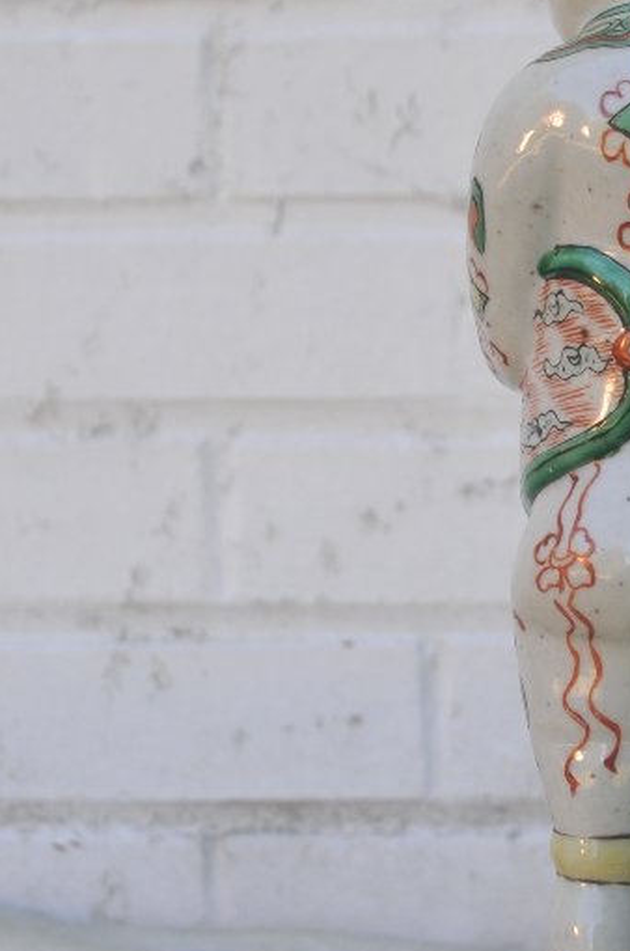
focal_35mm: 74
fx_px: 1955
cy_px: 457
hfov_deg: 17.6
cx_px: 709
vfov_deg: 27.3
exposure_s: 1/160
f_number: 6.3
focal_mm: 21
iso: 400
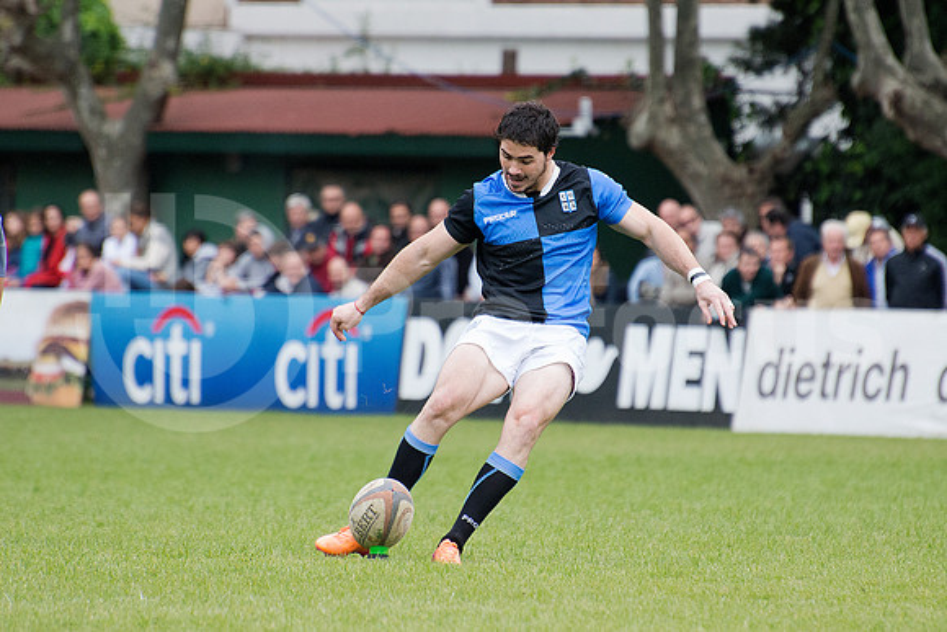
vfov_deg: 4.6
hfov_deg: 6.9
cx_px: 474
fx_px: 7893
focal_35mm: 300
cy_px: 316
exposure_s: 1/500
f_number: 5.6
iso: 2000
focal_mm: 300
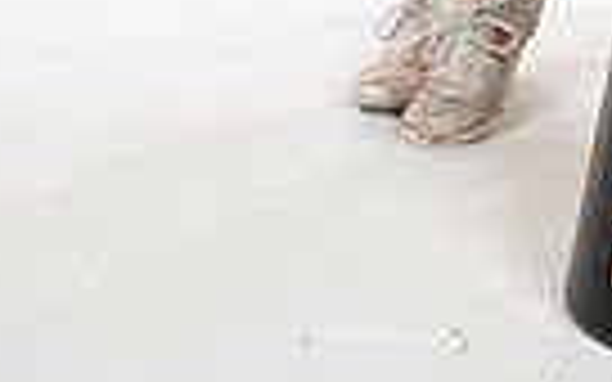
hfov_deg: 12.4
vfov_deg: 7.2
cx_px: 387
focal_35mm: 169
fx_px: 2819
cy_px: -571
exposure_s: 1/320
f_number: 8
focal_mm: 50
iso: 800
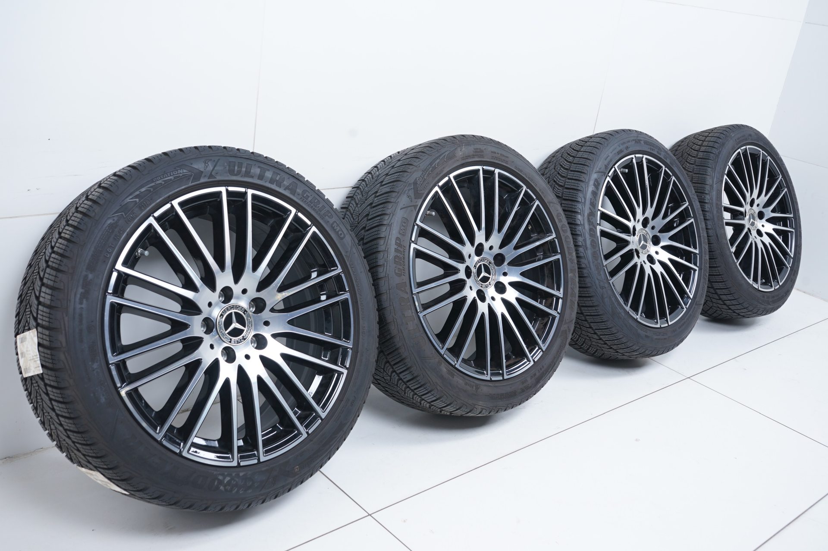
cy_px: 276
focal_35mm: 35
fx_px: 804
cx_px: 414
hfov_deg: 54.5
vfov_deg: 37.8
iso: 250
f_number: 7.1
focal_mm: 35
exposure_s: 1/100
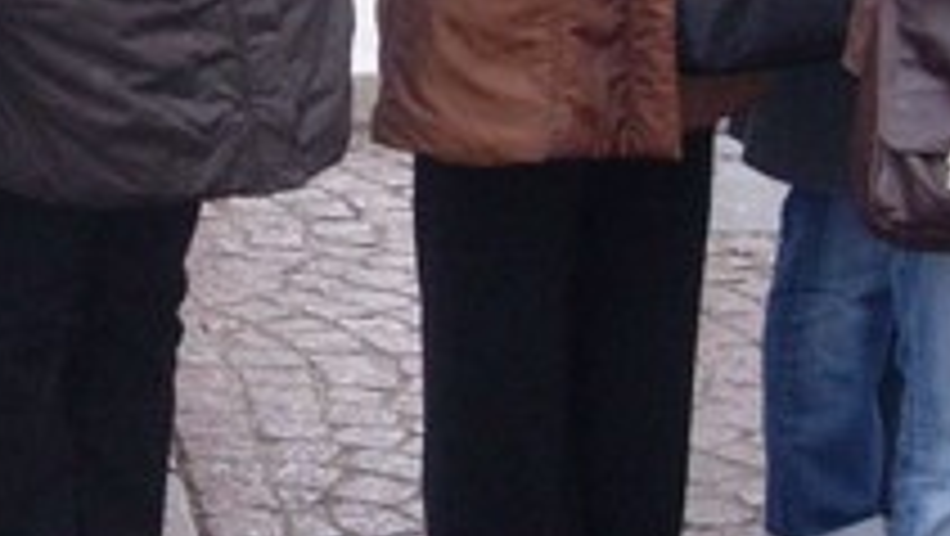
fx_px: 5066
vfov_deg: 6.0
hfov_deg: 10.7
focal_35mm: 201
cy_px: 23
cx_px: 216
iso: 79
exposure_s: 1/82.9
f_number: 2.8
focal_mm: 7.8
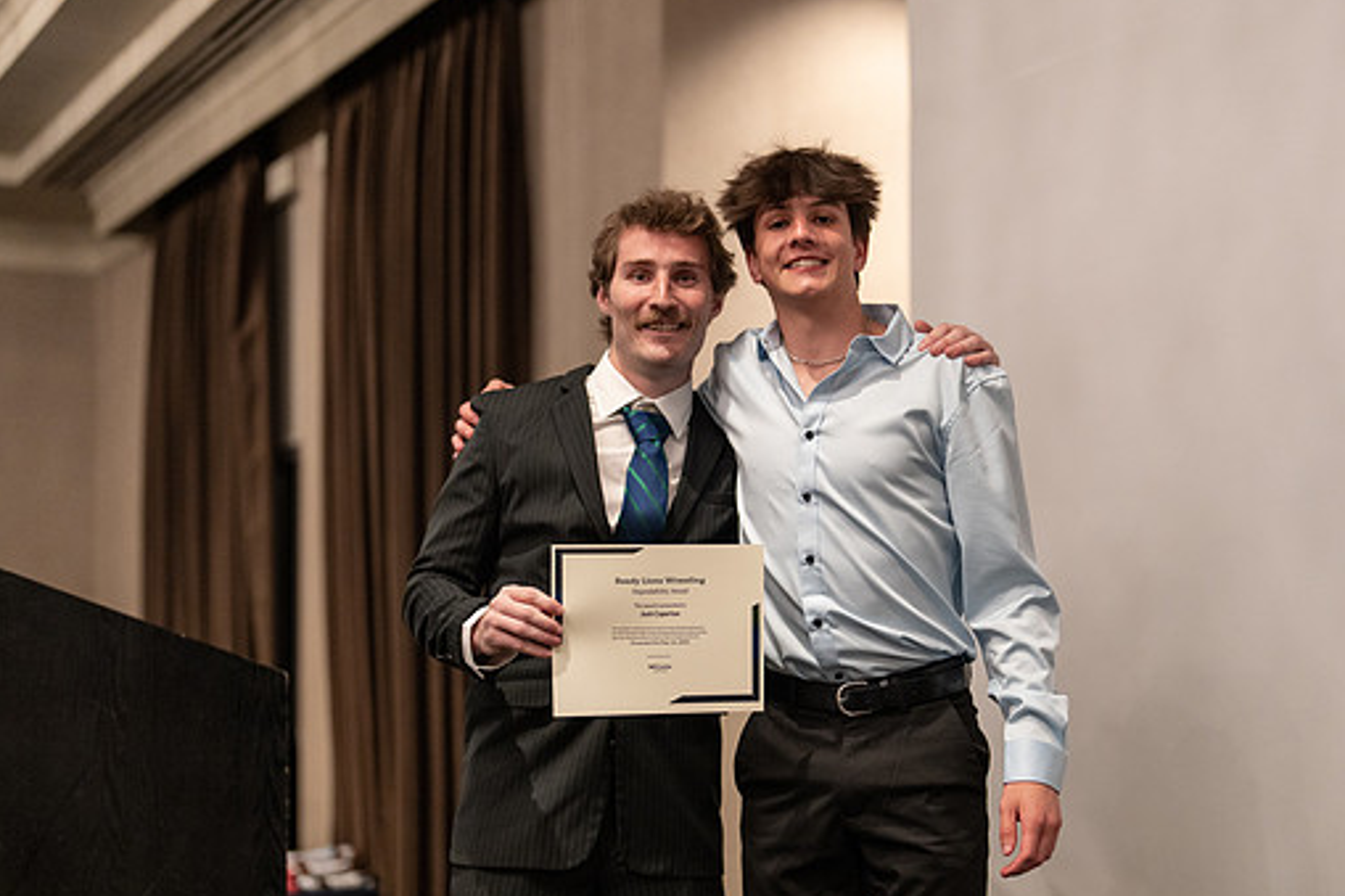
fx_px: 2129
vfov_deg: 23.8
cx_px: 719
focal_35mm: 57
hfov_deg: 35.0
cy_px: 493
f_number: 1.2
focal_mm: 50
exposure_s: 1/320
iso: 1600
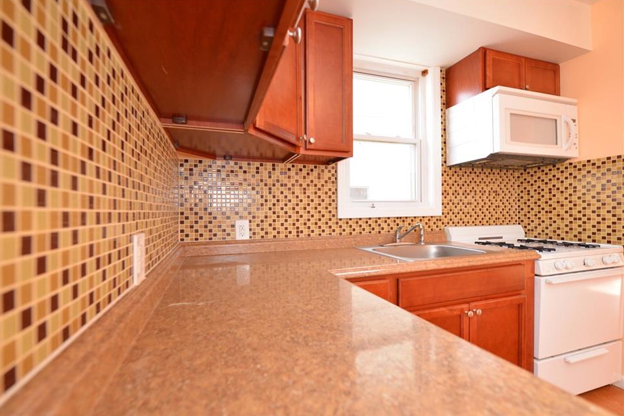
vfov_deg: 77.2
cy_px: 220
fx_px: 260
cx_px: 290
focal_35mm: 15
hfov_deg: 100.2
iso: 400
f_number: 4
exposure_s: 1/60
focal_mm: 14
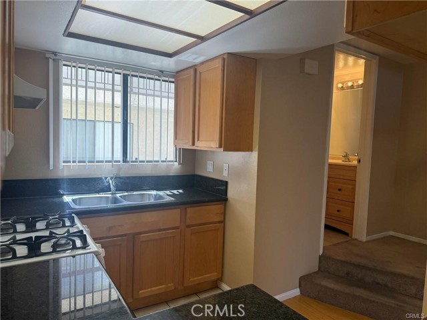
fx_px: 296
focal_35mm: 24
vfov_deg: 56.8
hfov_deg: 71.6
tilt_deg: -3.3
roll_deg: -2.3
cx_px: 214
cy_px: 160
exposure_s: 1/332
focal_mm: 6.76
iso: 100
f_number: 1.78
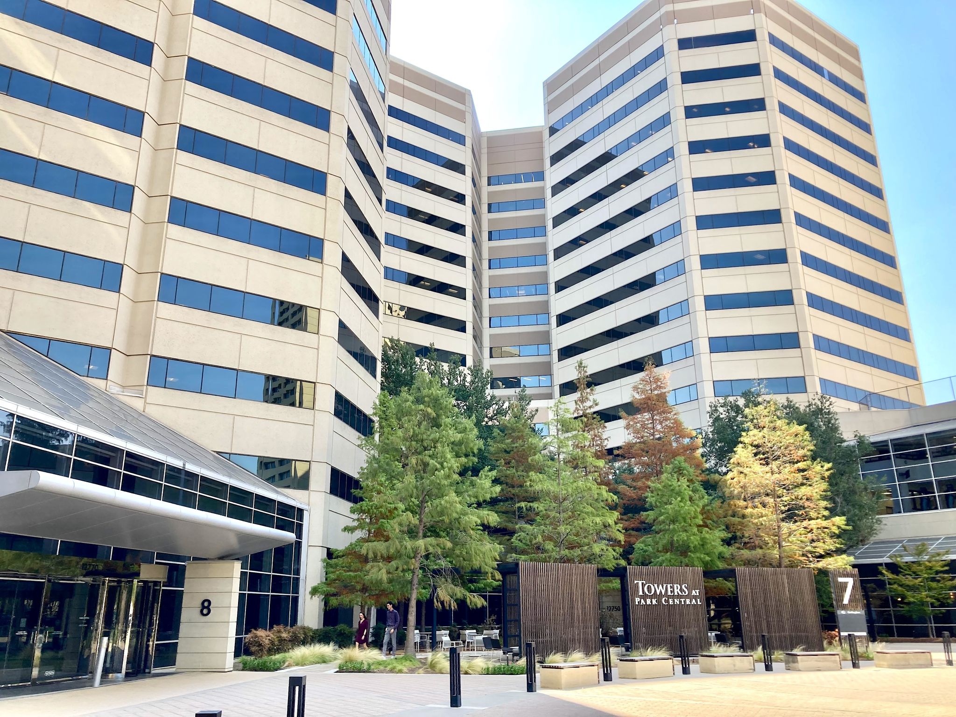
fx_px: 773
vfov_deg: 49.7
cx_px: 478
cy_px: 358
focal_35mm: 28
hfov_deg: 63.4
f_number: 1.8
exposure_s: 1/407
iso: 20
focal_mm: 3.99
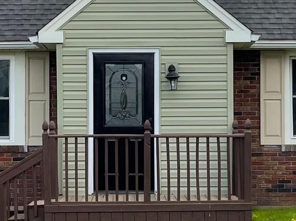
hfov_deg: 18.4
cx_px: 127
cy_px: 108
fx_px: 915
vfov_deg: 13.8
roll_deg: -0.4
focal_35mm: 107
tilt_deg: +1.1
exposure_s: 1/2597
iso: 32
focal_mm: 5.1
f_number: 1.6
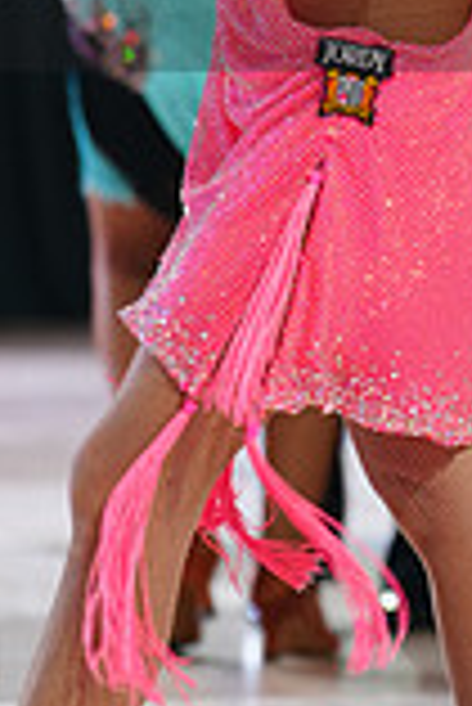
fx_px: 8908
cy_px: -76
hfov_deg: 3.0
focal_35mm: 454
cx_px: 182
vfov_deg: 4.5
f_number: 2.8
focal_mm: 123
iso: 800
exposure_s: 1/400
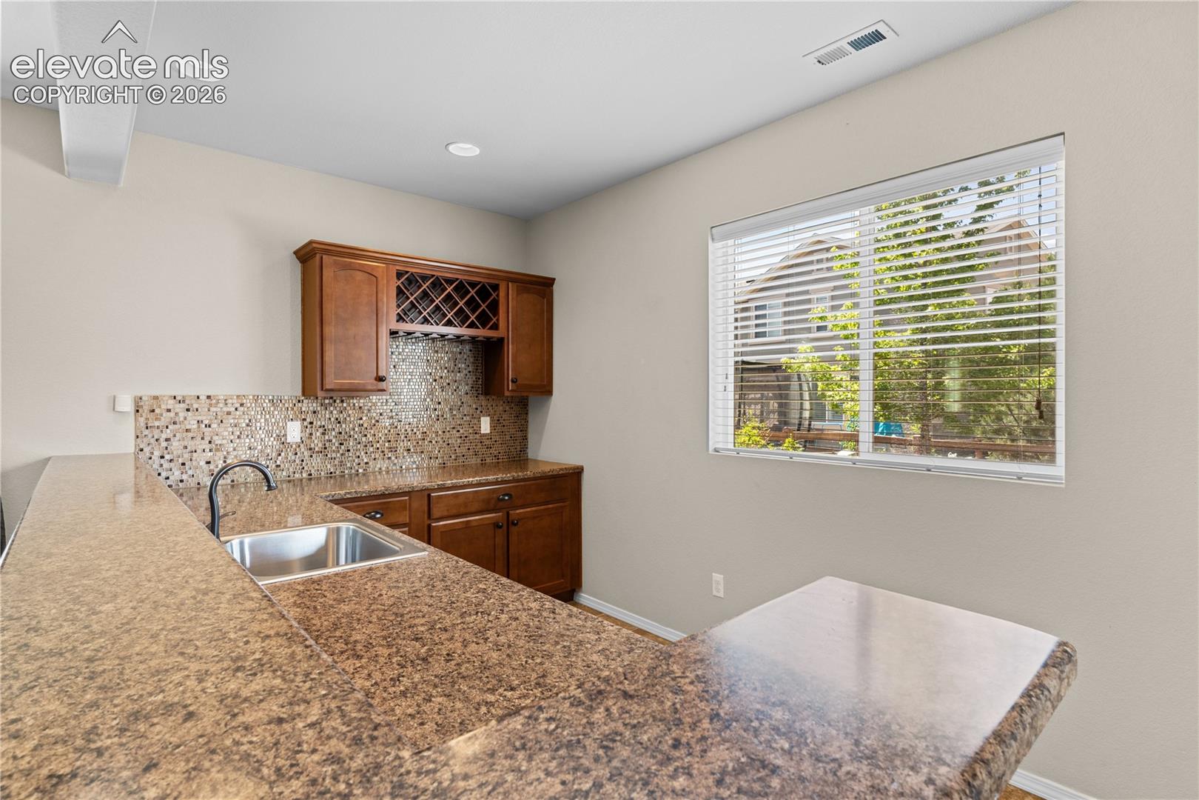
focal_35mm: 18
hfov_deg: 91.5
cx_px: 600
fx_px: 584
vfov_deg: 68.7
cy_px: 400
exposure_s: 1/2.5
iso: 320
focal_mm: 11.7
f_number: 8
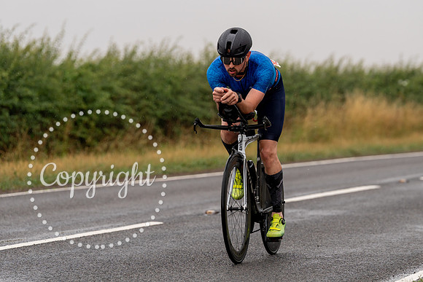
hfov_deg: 9.6
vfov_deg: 6.4
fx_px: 2520
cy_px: 104
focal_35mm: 214
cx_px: 267
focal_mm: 170
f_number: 4
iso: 100
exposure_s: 1/1000
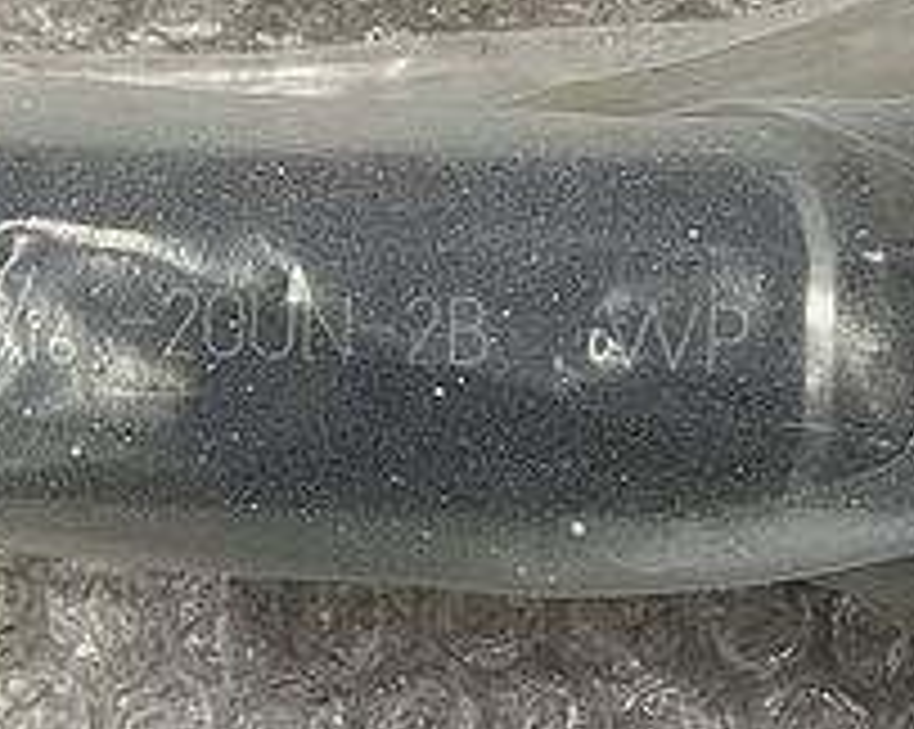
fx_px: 2162
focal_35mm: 80
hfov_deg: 23.8
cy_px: 342
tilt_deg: -86.3
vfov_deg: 19.1
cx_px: 297
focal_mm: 5.1
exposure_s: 1/94
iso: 125
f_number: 1.6
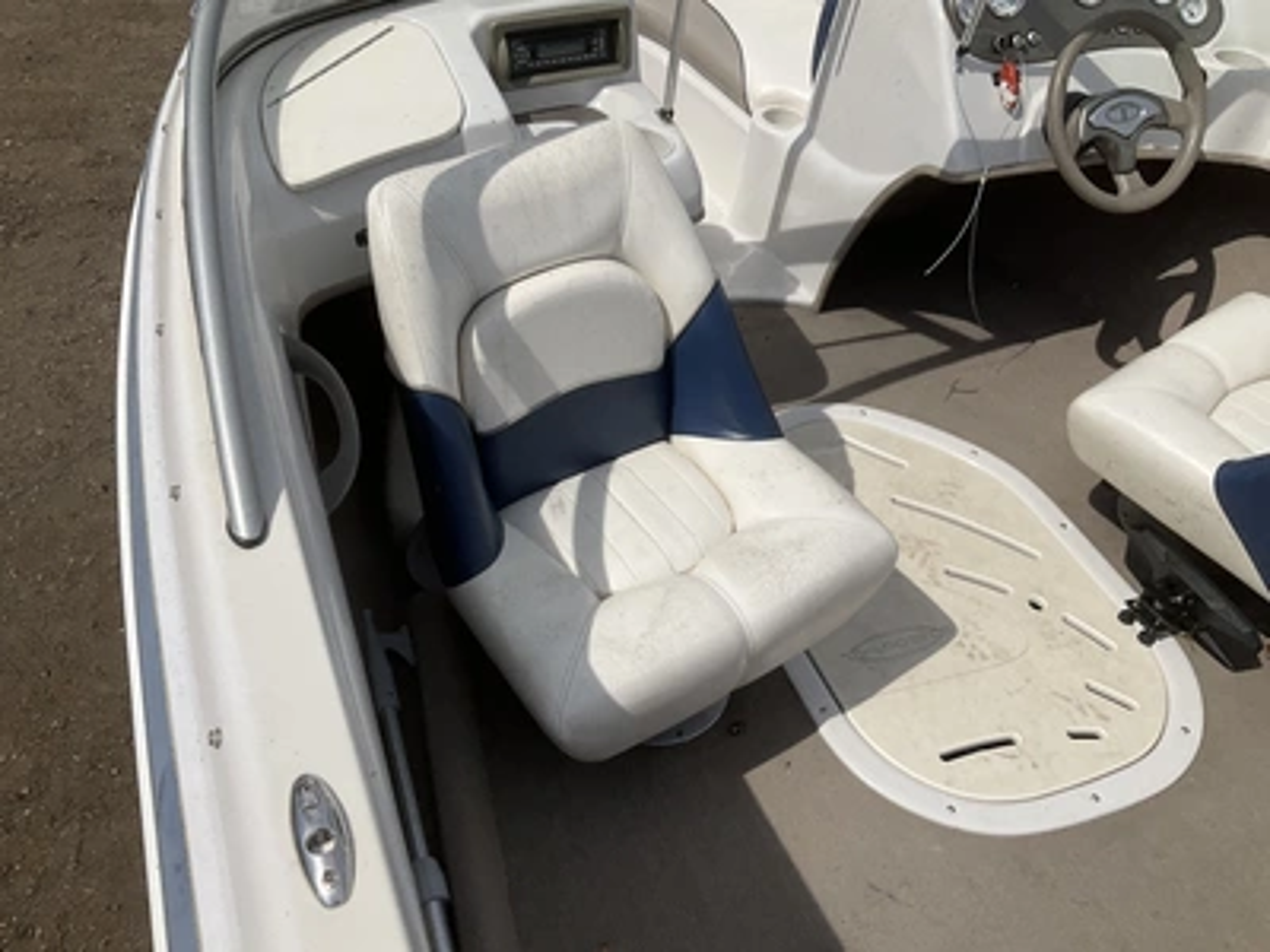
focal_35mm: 29
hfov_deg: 61.7
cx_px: 635
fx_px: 1064
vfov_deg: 48.2
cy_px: 476
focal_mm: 3
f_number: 1.8
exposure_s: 1/4785
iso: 25
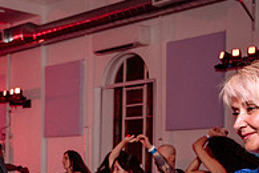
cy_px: 189
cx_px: 58
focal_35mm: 80
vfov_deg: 16.6
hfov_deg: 25.0
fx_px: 576
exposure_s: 1/80
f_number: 2.8
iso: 800
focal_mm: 24
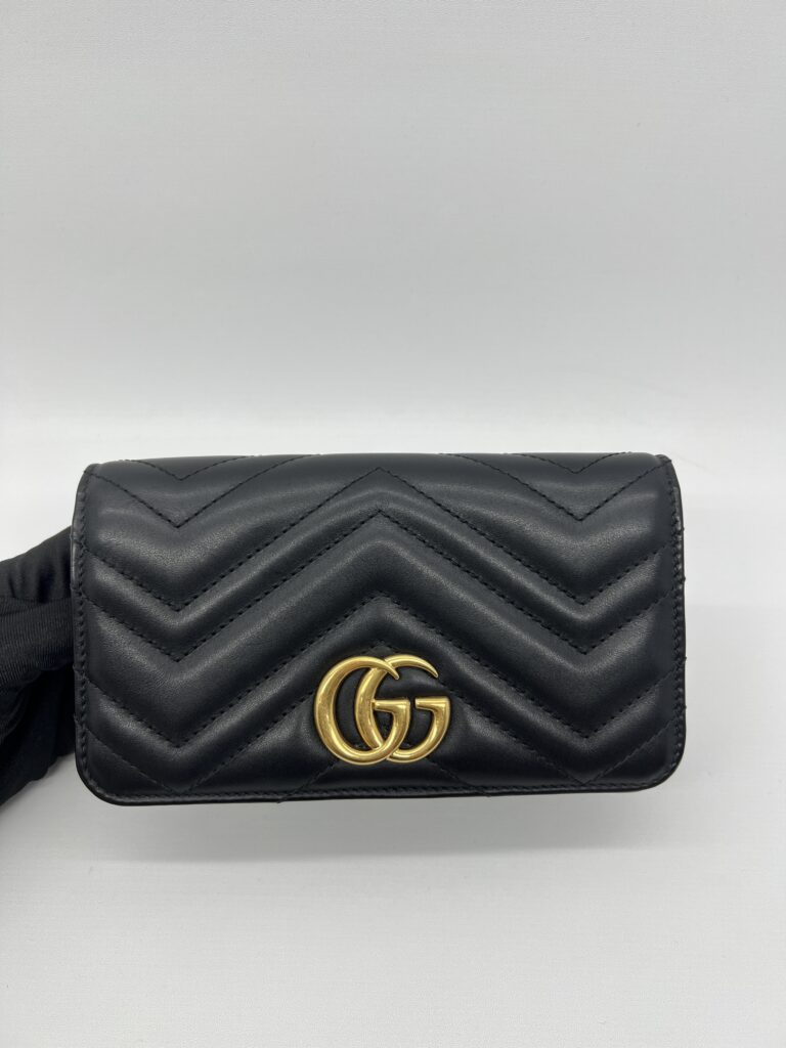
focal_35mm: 26
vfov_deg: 67.3
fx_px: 787
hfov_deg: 53.1
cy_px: 524
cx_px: 393
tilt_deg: -48.3
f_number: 1.5
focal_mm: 5.7
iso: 40
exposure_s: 1/160
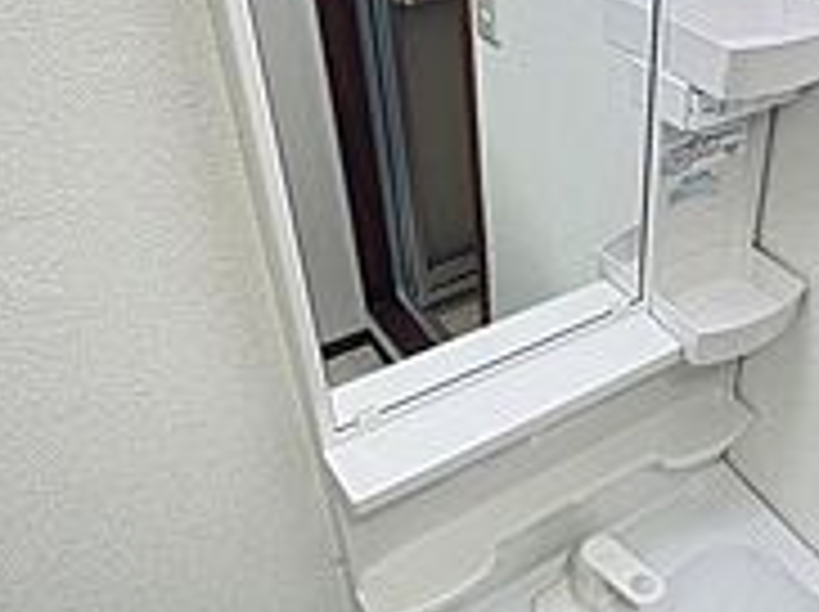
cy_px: 220
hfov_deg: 48.8
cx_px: 585
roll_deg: -0.7
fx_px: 874
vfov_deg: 38.3
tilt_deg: -31.5
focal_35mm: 37
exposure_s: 1/120
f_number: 2.2
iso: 320
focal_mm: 2.22
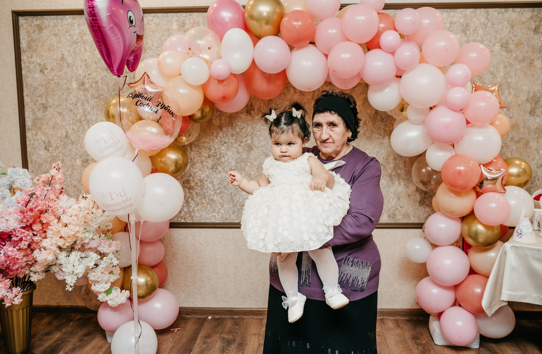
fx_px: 513
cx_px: 277
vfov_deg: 38.1
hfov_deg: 55.7
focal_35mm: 34
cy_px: 170
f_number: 4
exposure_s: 1/160
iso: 250
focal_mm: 32
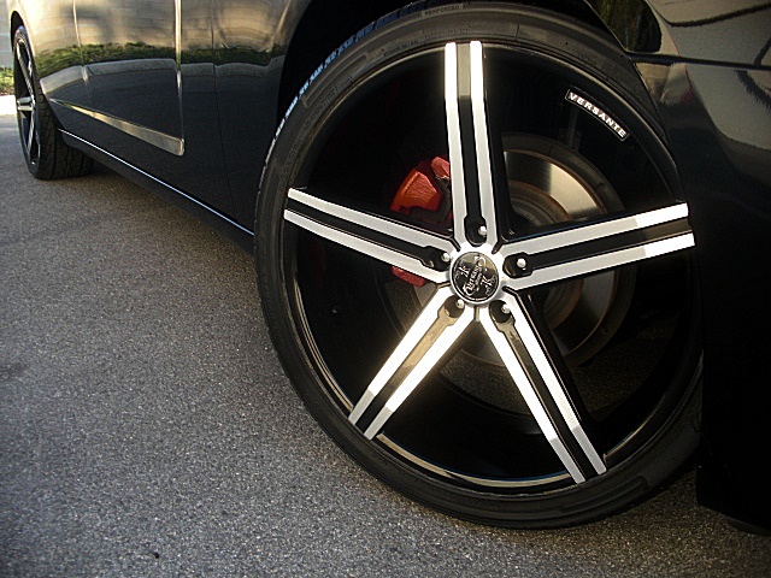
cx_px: 386
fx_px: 802
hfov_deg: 51.4
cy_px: 289
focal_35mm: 36
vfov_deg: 39.7
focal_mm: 6.3
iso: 100
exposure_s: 1/100
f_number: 2.8
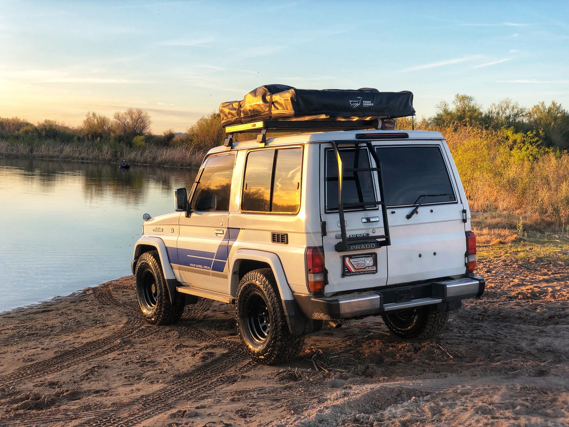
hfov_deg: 36.8
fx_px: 855
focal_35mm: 52
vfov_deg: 28.0
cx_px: 284
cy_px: 214
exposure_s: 1/132
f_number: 2.4
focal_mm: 6
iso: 16
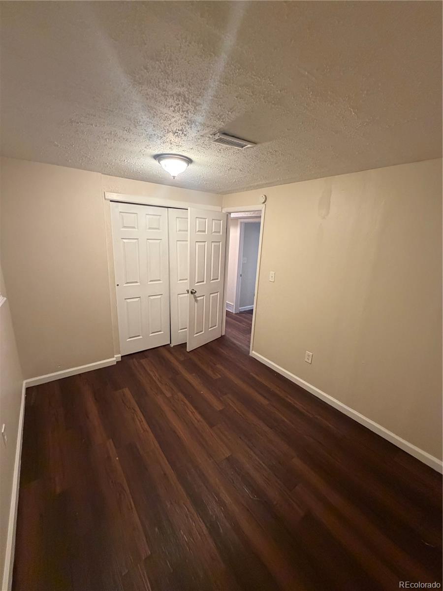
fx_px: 239
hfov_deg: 85.7
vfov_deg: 102.1
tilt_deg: -14.8
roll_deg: -1.9
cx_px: 222
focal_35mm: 14
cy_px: 296
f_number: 2.2
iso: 640
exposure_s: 1/60
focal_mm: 2.22
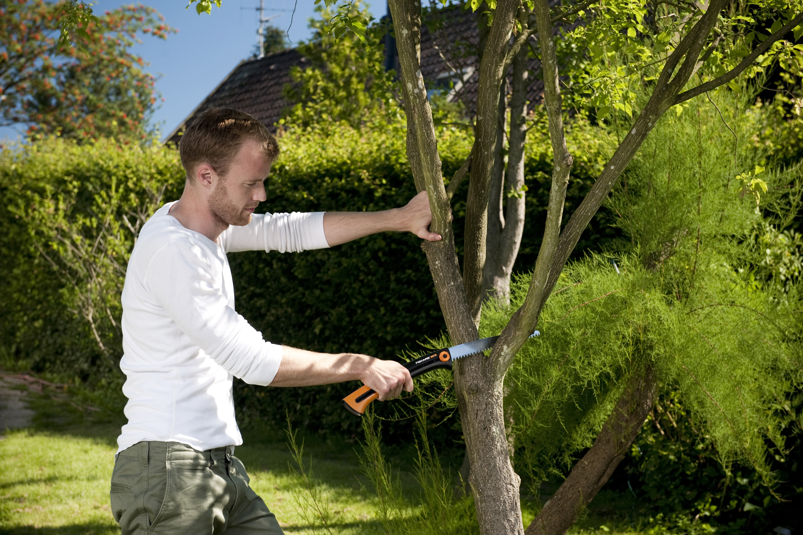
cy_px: 268
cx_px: 402
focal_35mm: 70
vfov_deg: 19.4
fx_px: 1560
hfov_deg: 28.9
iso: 200
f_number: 7.1
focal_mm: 70
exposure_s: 1/125
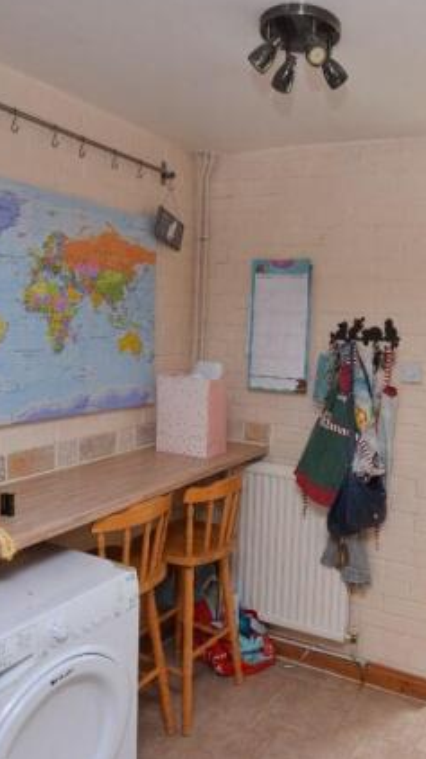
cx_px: 340
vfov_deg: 70.2
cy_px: 370
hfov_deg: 41.3
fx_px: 539
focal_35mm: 27
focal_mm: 11
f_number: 5.6
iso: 800
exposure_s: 1/125
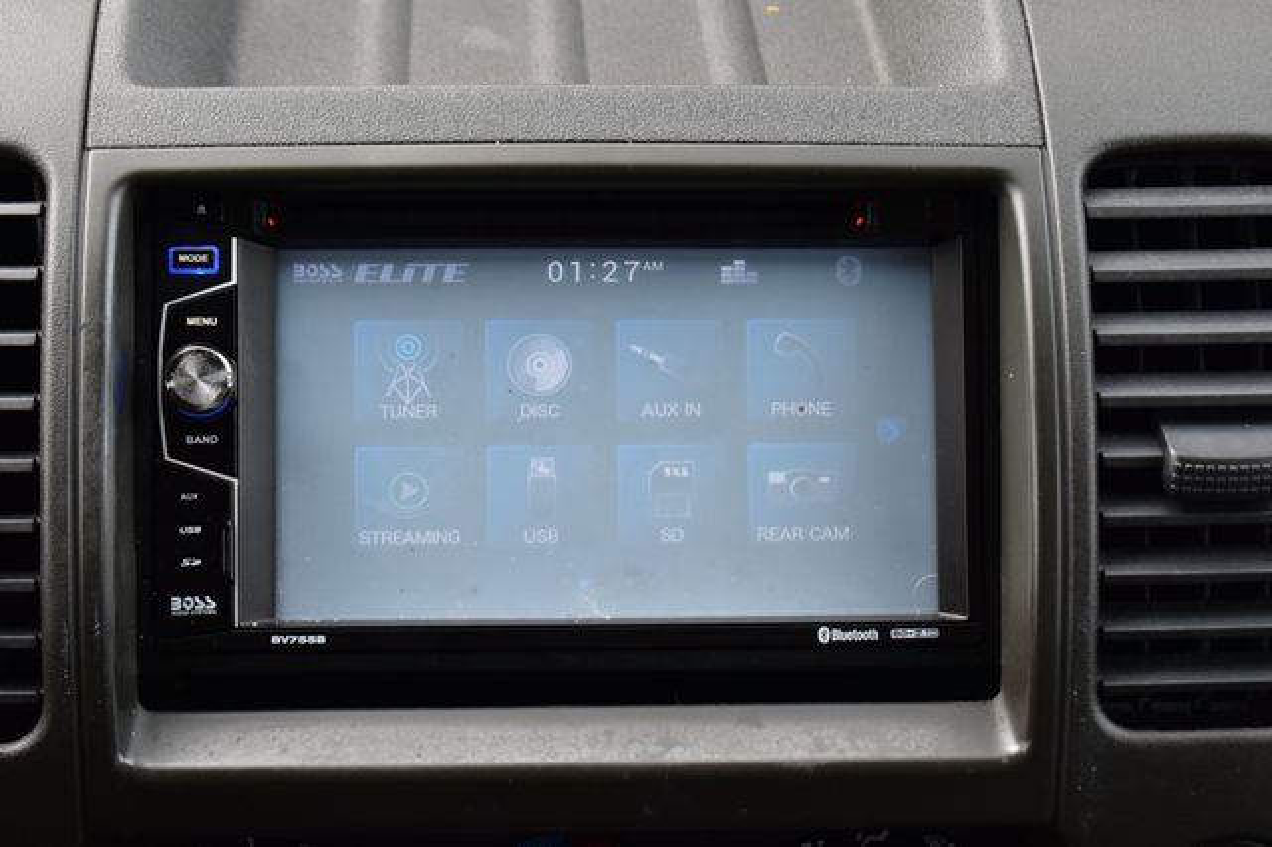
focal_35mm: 82
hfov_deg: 24.6
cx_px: 636
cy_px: 424
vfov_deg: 16.5
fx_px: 2913
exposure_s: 1/40
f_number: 7.1
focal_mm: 55
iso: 400
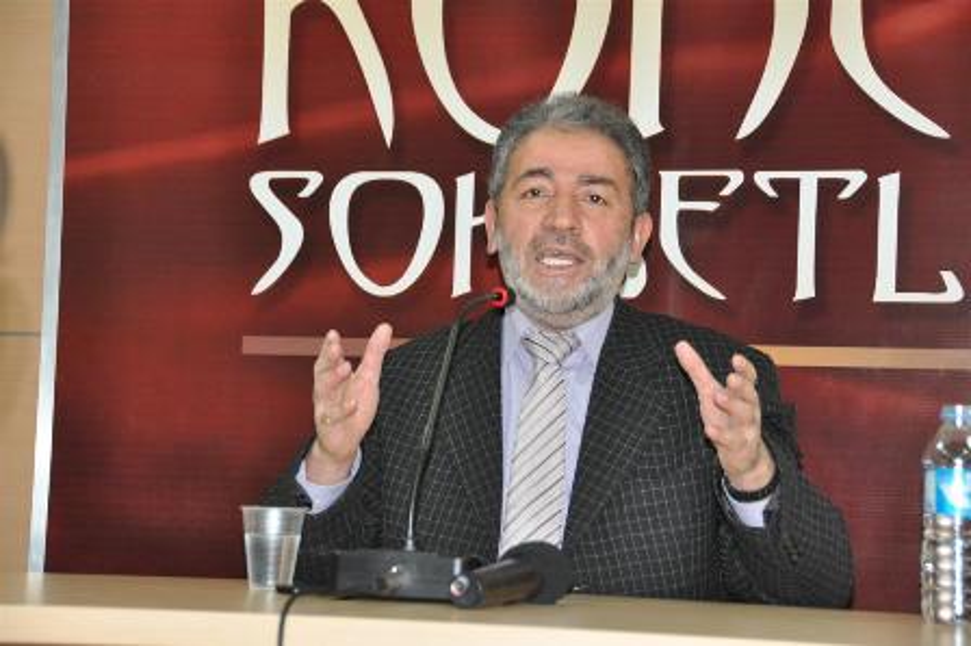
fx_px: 2506
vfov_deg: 14.7
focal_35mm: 93
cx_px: 486
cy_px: 323
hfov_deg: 21.9
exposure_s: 1/60
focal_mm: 62
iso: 1000
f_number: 4.8
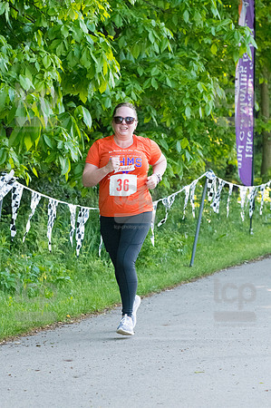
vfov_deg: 11.4
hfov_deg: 7.6
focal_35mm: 180
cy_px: 204
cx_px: 136
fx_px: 2037
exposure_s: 1/1600
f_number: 5.6
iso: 4000
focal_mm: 120
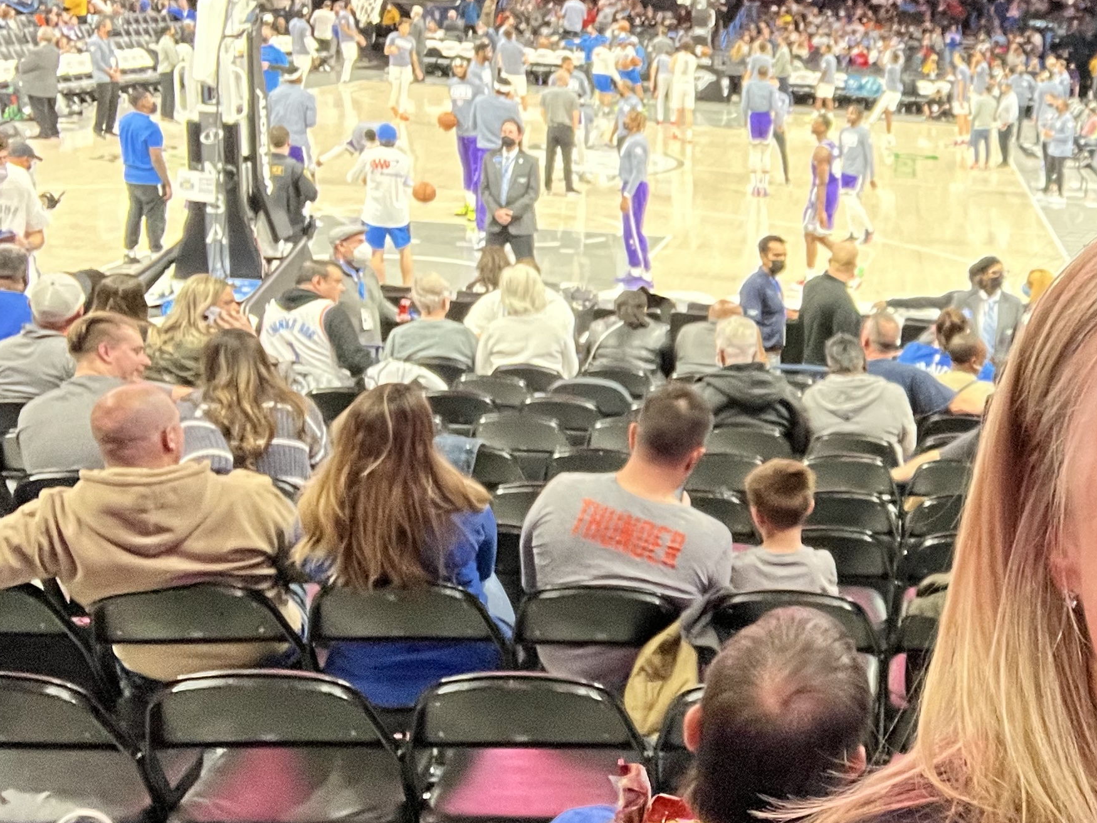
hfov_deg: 32.6
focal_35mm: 53
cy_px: 390
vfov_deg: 27.5
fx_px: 1679
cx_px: 1146
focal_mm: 2.71
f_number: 2.2
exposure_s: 1/60
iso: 250
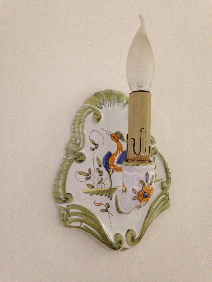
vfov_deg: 55.4
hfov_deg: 42.9
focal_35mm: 33
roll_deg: +1.0
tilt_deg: +4.4
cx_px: 106
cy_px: 141
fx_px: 269
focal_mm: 4.12
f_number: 2.4
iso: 400
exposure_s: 1/20
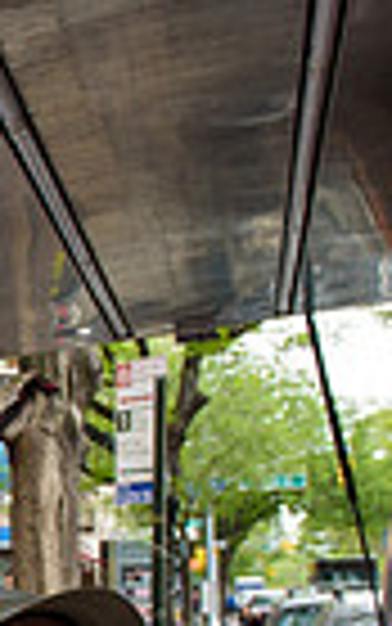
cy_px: 547
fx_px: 1742
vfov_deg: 20.0
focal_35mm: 102
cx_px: -464
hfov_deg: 11.3
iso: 200
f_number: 4
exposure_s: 1/250
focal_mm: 24
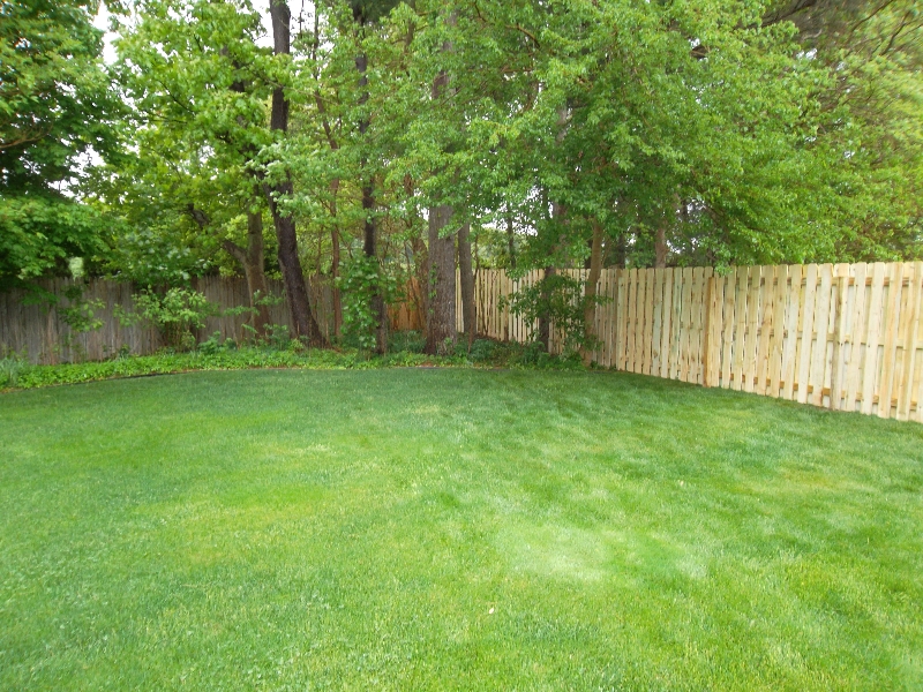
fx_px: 720
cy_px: 346
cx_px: 462
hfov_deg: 65.3
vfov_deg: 51.4
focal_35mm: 27
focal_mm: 4.9
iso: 90
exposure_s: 1/45
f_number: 3.5
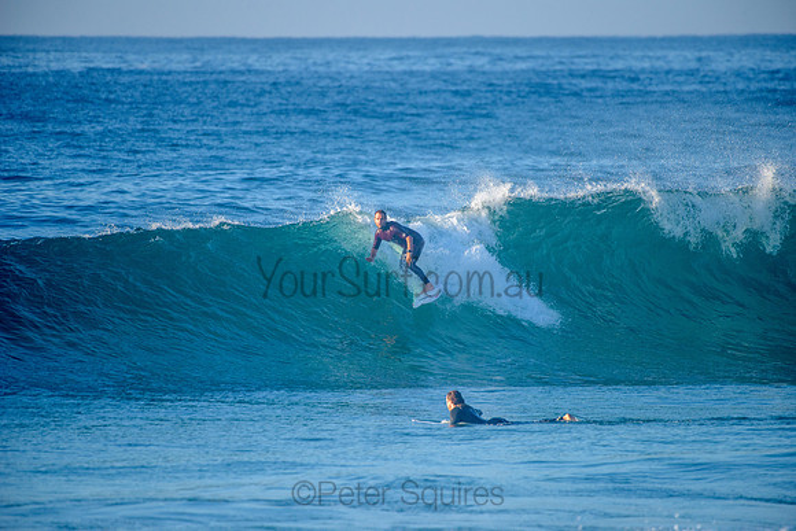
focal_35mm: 500
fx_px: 11058
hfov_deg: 4.1
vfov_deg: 2.8
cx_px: 398
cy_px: 266
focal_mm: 500
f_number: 5.6
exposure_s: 1/2000
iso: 500
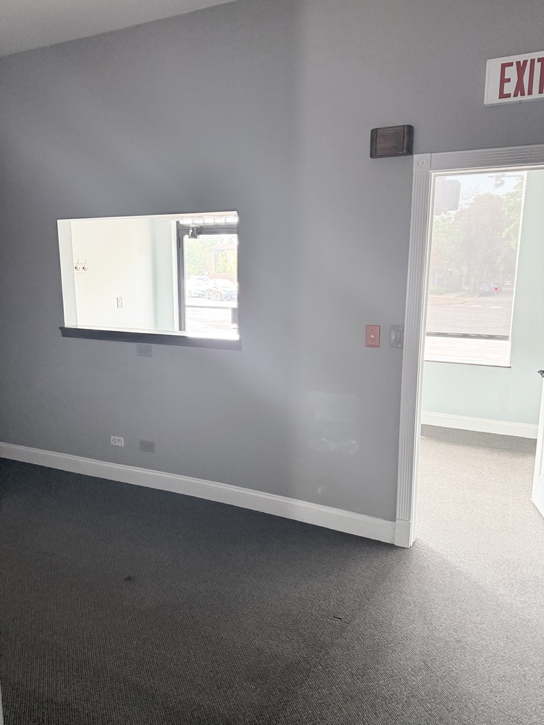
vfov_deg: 71.6
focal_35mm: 24
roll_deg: -0.9
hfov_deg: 56.8
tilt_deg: -7.4
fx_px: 503
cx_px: 272
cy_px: 362
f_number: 1.78
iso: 400
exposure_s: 1/60
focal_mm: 6.76
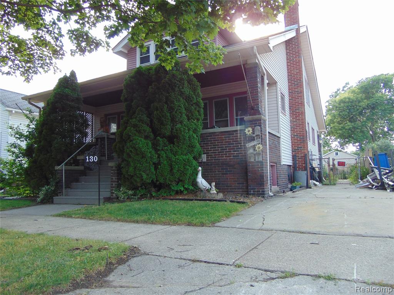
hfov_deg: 69.4
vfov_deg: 54.9
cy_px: 148
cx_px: 197
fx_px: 285
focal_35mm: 25
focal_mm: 4.5
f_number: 3
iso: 80
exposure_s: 1/160
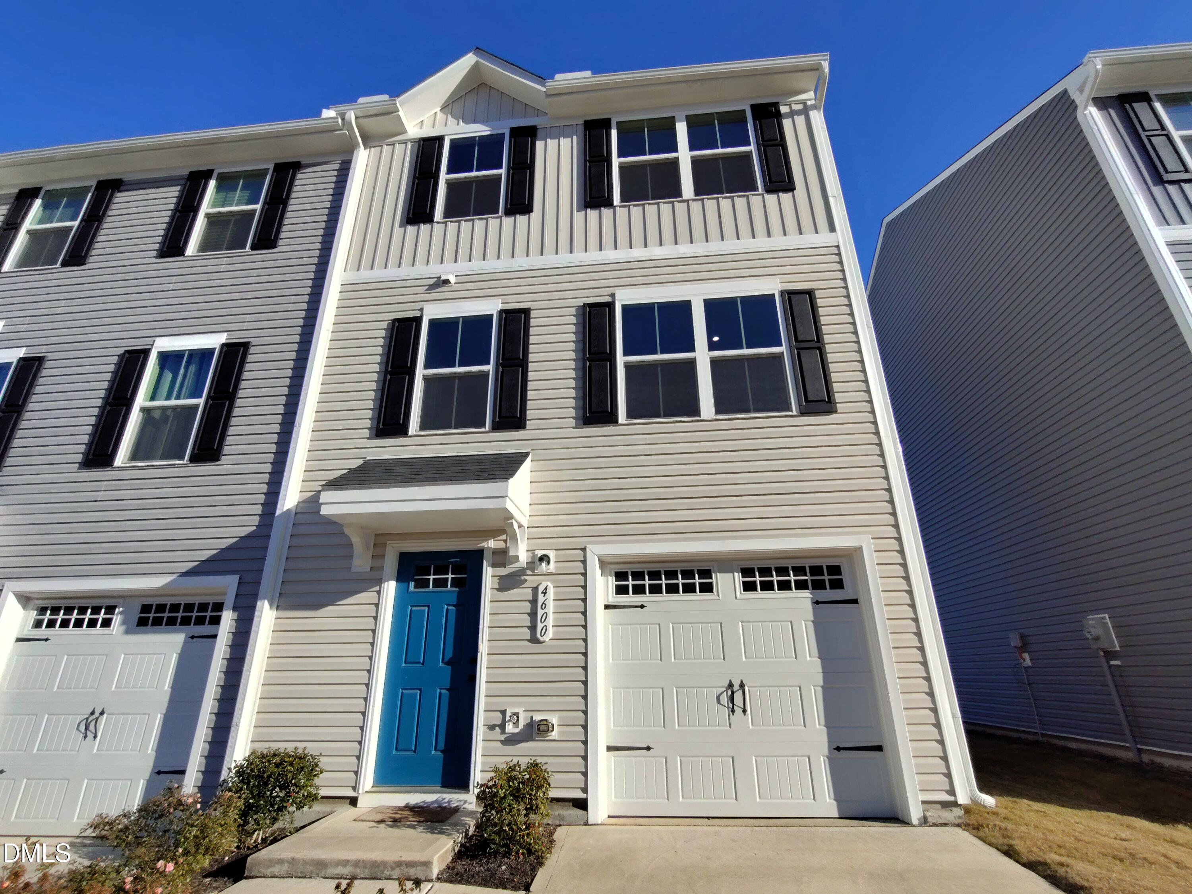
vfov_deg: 78.1
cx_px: 596
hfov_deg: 94.5
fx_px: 551
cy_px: 447
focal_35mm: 16
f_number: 2.2
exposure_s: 1/1576
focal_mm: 1.66
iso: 100
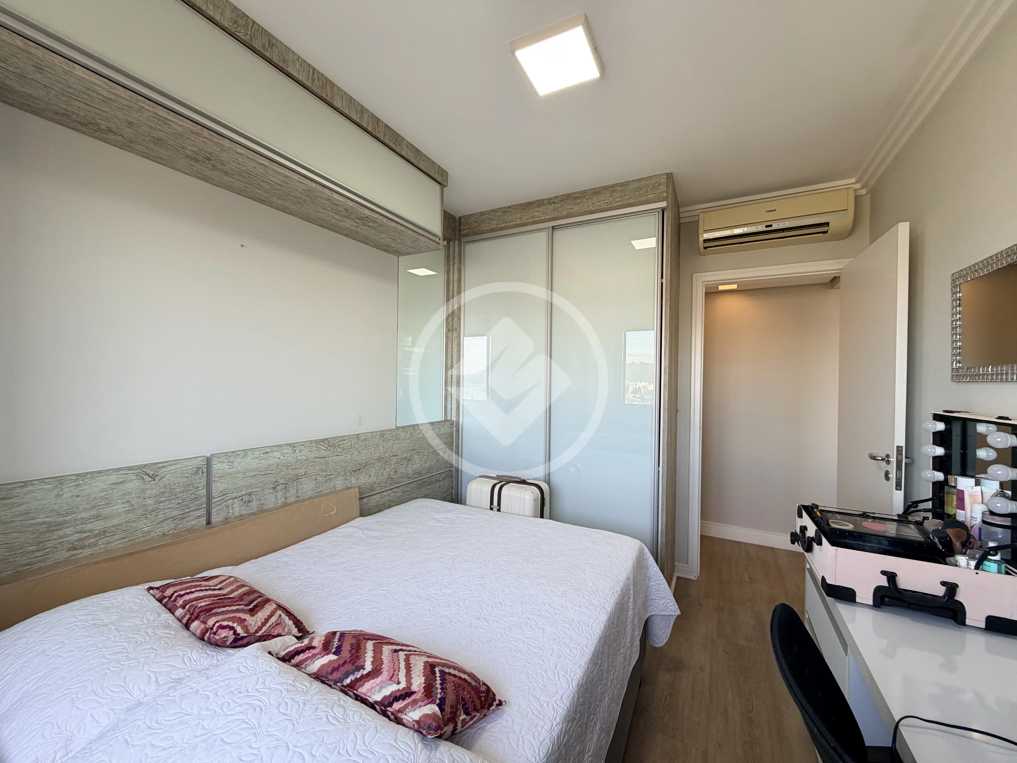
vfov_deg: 85.7
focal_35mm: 14
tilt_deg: -0.2
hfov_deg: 102.1
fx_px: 411
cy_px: 382
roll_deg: -0.3
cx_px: 508
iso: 80
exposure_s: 1/120
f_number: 2.2
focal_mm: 2.22
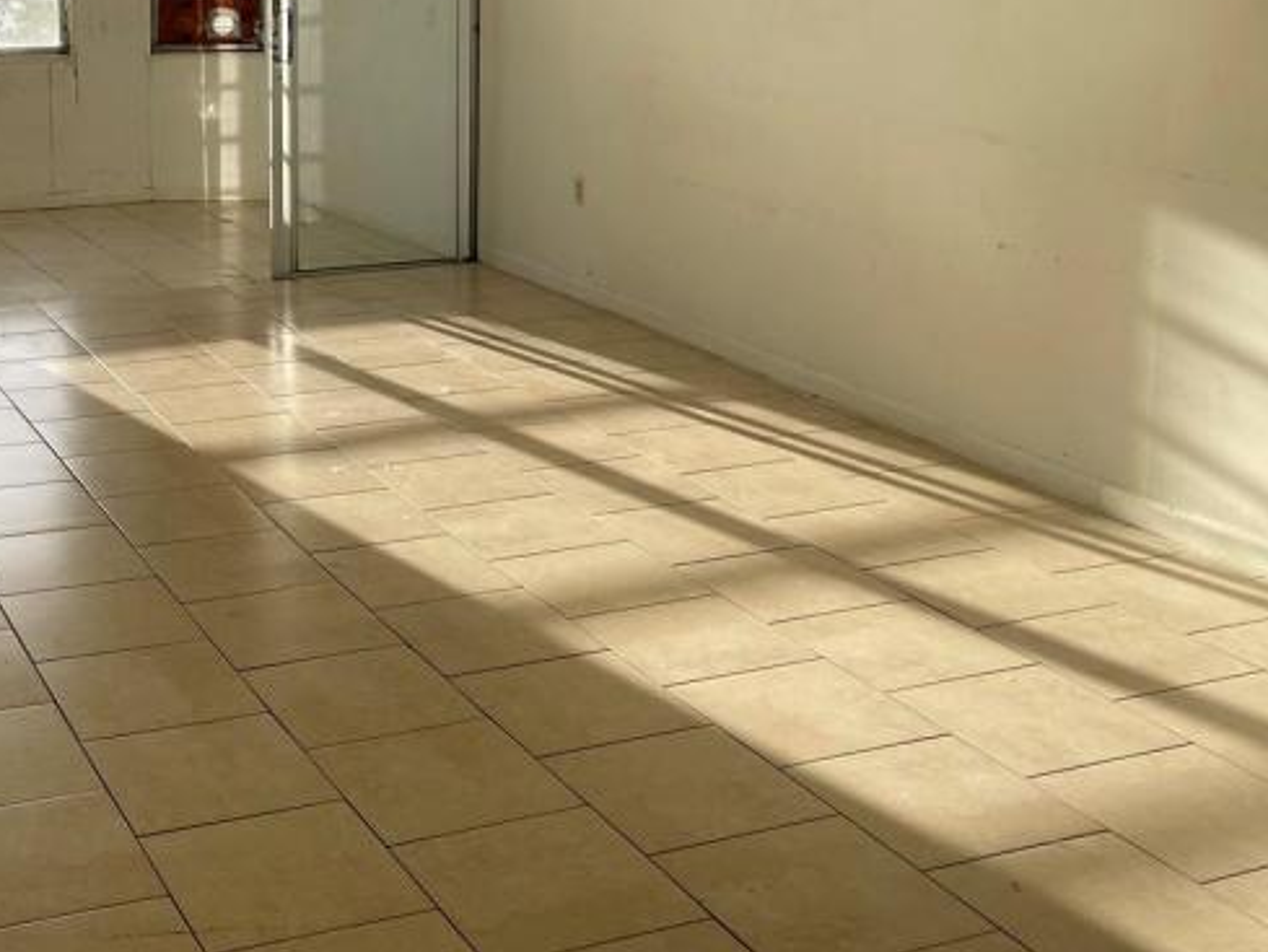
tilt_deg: -8.8
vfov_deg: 27.8
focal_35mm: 51
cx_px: 275
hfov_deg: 36.4
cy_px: 145
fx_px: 1869
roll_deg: -0.2
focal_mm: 5.1
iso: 32
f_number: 1.6
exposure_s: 1/824
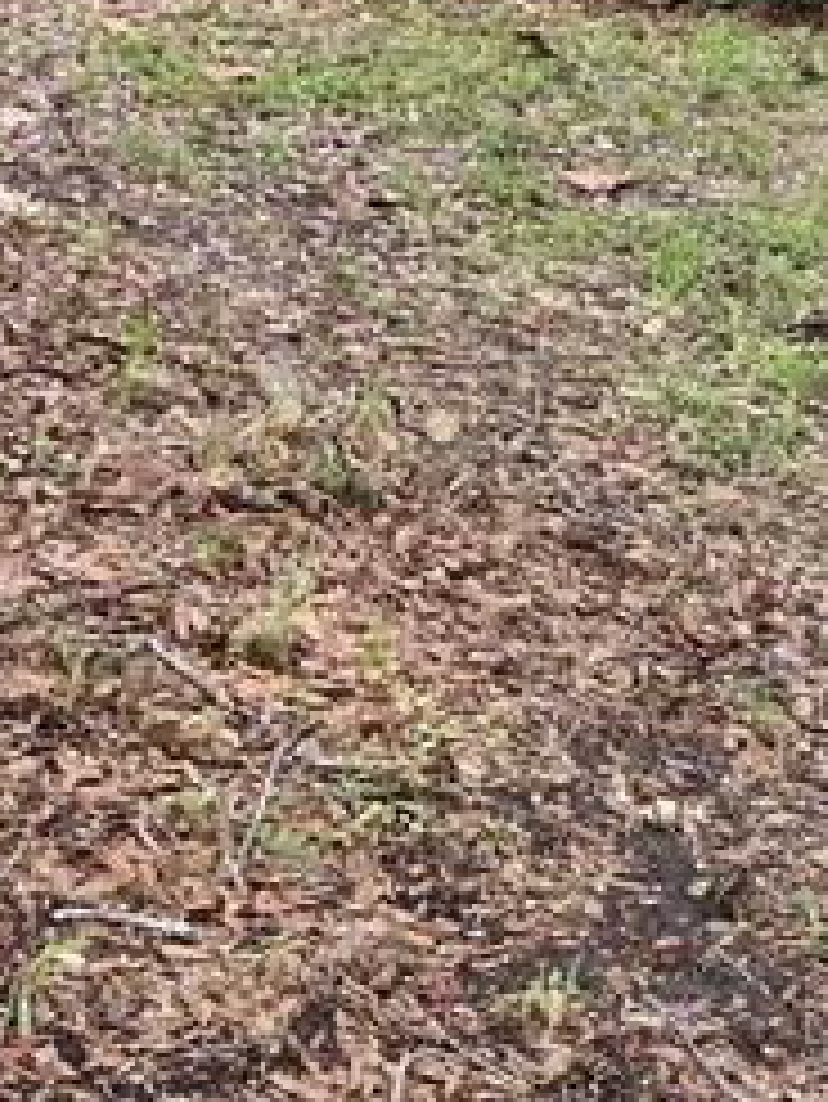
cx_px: -130
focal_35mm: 102
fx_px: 3250
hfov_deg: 14.1
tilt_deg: +4.7
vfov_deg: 17.5
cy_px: -499
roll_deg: +1.5
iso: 32
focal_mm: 4.25
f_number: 1.8
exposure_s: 1/317
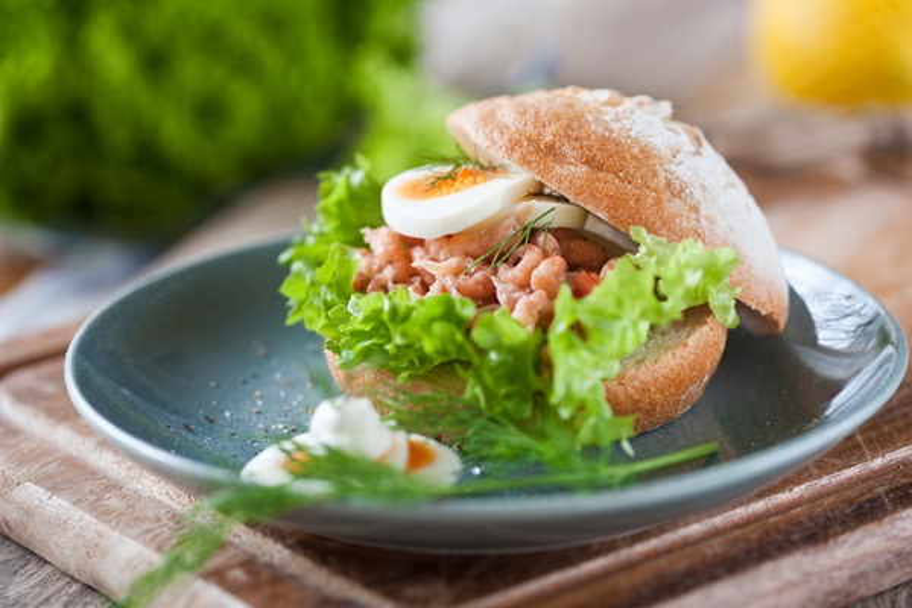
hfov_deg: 19.5
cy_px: 304
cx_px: 456
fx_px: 2660
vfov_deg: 13.0
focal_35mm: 105
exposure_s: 1/80
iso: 250
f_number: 4
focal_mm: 105
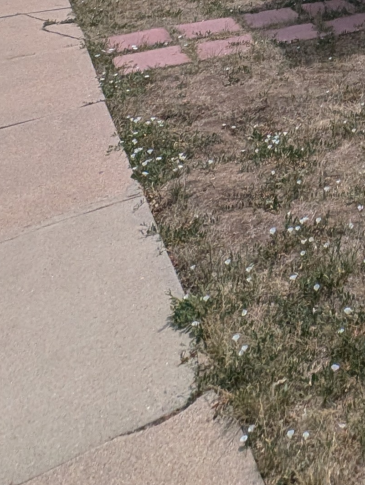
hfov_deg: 24.0
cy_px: -218
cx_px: 565
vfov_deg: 28.8
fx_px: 645
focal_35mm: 46
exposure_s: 1/4484
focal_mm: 2.23
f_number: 1.95
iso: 43
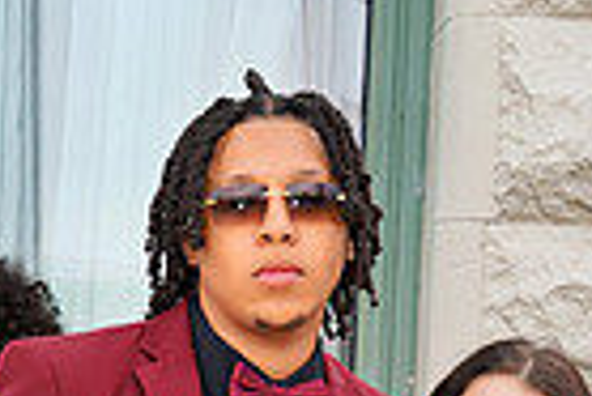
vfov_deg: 8.4
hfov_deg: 13.6
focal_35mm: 151
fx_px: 2479
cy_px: 907
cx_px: 277
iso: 160
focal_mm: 31
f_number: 6.3
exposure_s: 1/100
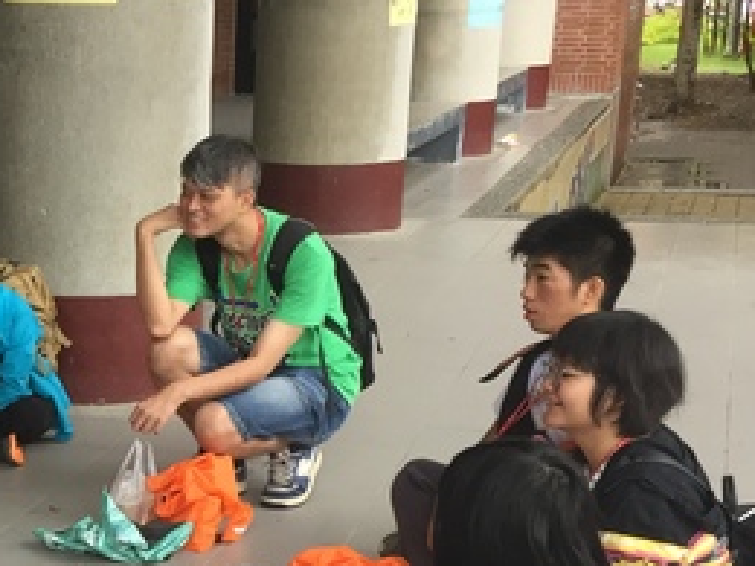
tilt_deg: -18.6
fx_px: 1701
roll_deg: -0.2
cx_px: -78
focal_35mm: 78
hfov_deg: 23.5
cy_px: 565
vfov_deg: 18.4
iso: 32
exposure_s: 1/40
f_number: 2.2
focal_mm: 4.15
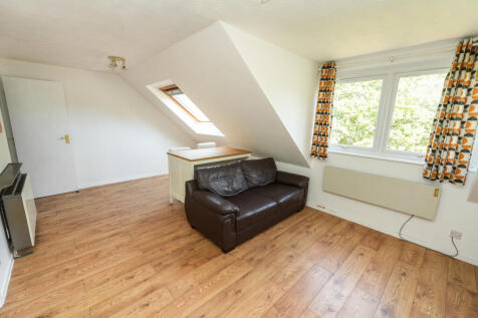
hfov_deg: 100.4
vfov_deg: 77.3
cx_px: 239
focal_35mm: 15
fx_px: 199
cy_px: 159
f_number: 4
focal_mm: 10
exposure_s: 1/60
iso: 320
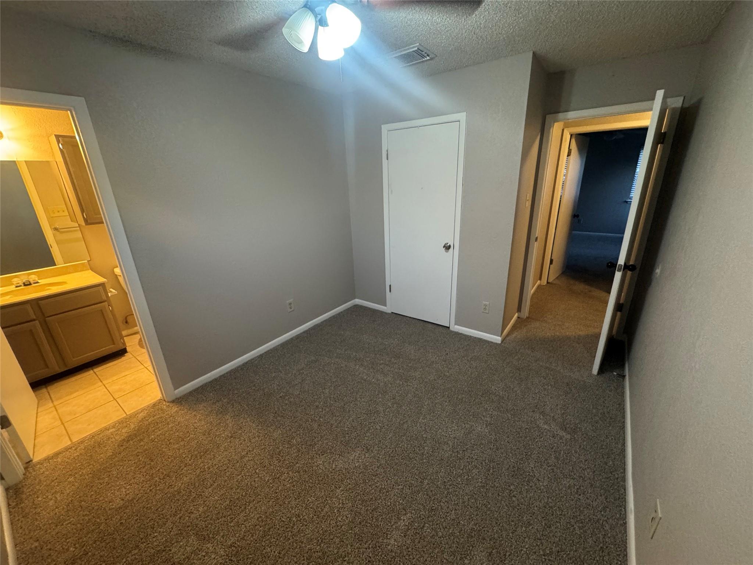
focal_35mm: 14
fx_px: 305
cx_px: 376
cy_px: 282
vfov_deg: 85.7
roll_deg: +2.1
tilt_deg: -17.9
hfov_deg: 102.1
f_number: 2.2
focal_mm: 2.22
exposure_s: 1/60
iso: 500
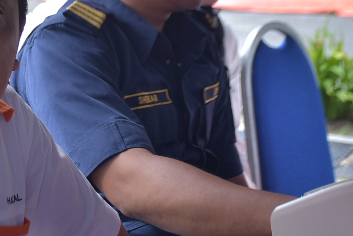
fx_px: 1394
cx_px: 49
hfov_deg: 14.3
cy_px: 84
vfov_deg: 9.7
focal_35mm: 142
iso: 100
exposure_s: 1/160
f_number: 4
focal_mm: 32
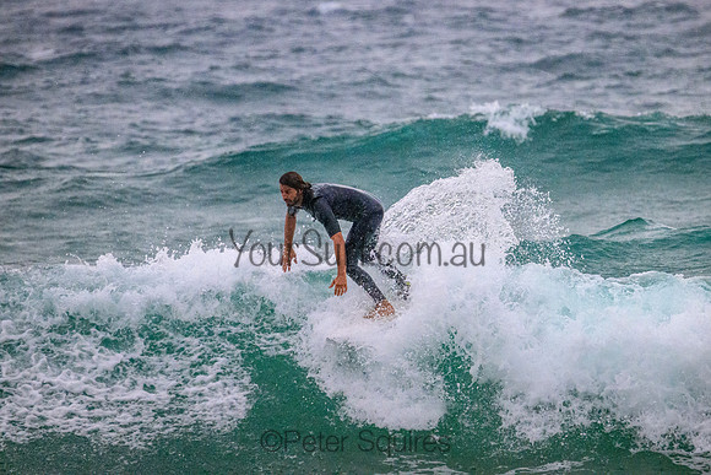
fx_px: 13355
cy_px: 207
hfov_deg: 3.0
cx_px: 401
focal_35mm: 676
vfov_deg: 2.0
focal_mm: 600
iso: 7200
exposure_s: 1/2000
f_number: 11
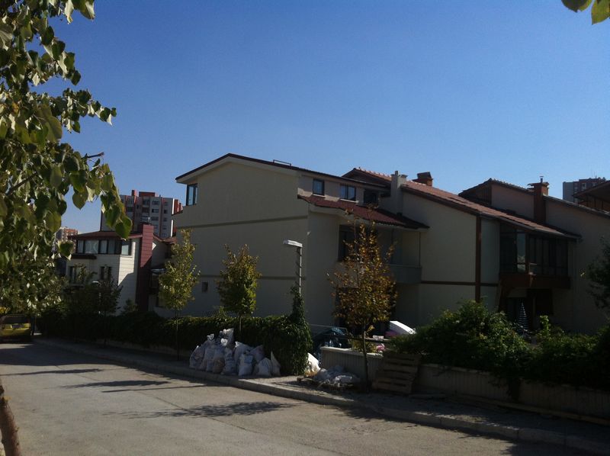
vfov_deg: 40.6
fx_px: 616
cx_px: 305
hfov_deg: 52.7
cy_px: 228
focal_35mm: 35
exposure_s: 1/2138
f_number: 2.8
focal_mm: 3.85
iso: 80
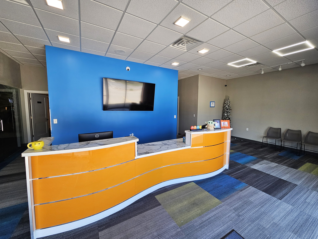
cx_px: 159
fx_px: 119
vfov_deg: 89.9
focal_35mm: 13
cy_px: 120
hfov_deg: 106.2
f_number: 2.2
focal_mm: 2.2
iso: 80
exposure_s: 1/120
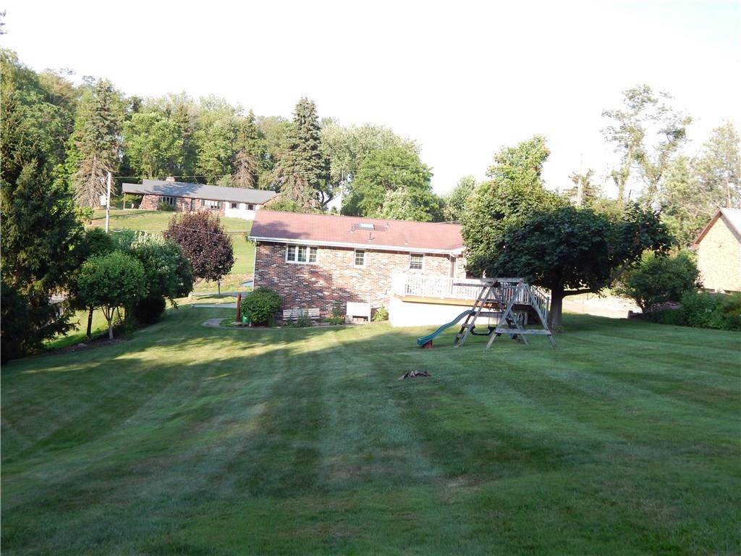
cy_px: 278
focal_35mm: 38
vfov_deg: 37.7
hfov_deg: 49.0
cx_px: 370
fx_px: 813
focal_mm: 6.8
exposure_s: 1/250
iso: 125
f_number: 3.4
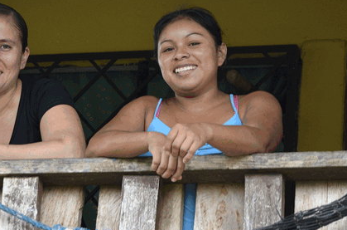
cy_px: 51
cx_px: 91
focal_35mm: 274
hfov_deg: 7.5
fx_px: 2635
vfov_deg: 5.0
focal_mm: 85
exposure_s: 1/160
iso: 320
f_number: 5.6
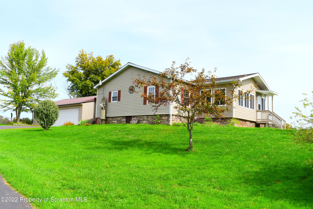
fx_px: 287
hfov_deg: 57.2
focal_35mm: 33
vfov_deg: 40.0
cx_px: 156
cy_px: 104
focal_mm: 22
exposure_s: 1/320
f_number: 9
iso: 200
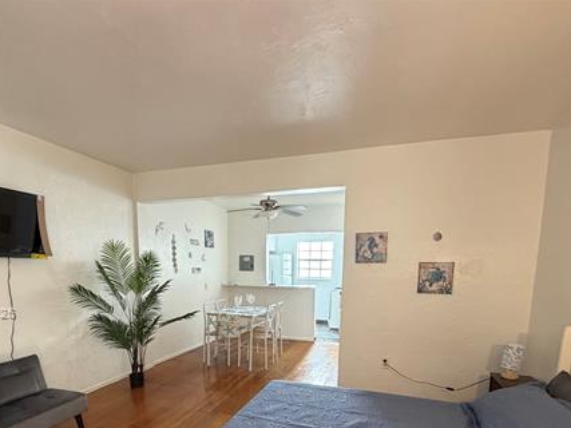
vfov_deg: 60.5
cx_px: 259
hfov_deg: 78.8
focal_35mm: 21
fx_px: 346
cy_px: 313
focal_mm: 2.22
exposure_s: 1/60
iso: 500
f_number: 2.2
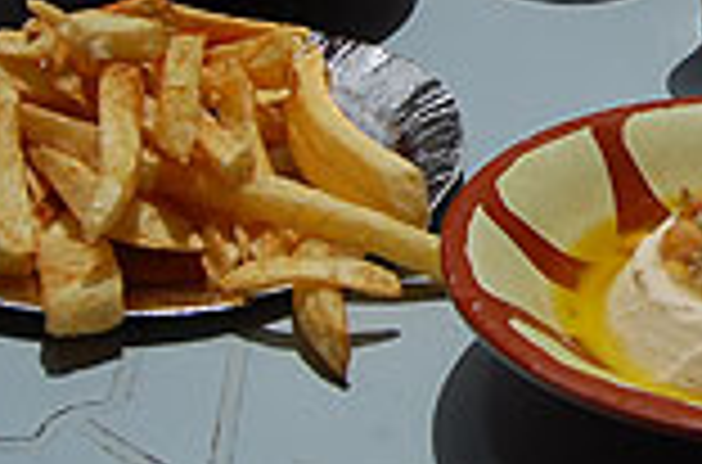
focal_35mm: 99
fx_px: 1933
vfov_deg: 13.5
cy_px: 9
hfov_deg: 19.4
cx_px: 837
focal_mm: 23
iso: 200
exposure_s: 1/250
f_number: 9
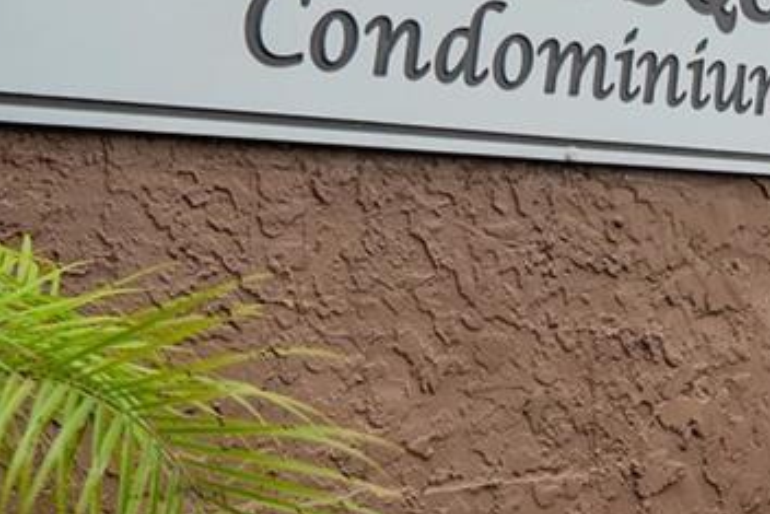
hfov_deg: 15.5
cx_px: 1468
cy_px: 164
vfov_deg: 12.6
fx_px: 2332
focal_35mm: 109
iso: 100
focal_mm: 24
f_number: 7.1
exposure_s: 1/800
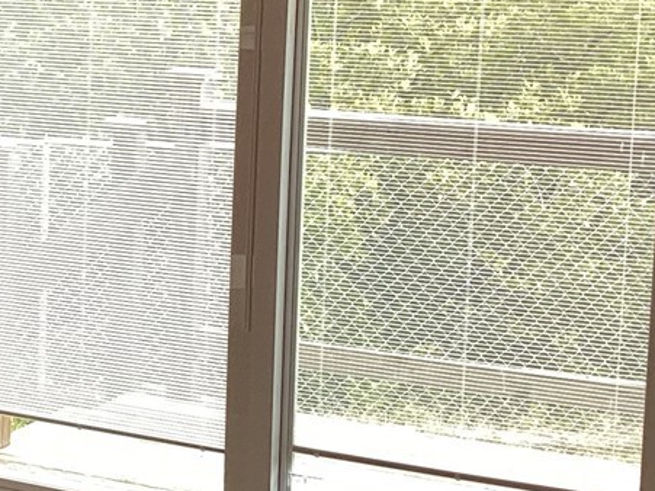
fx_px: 2081
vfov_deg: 13.4
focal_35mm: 110
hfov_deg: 16.4
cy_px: 135
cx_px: -318
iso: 64
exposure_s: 1/60
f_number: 2.4
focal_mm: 3.3
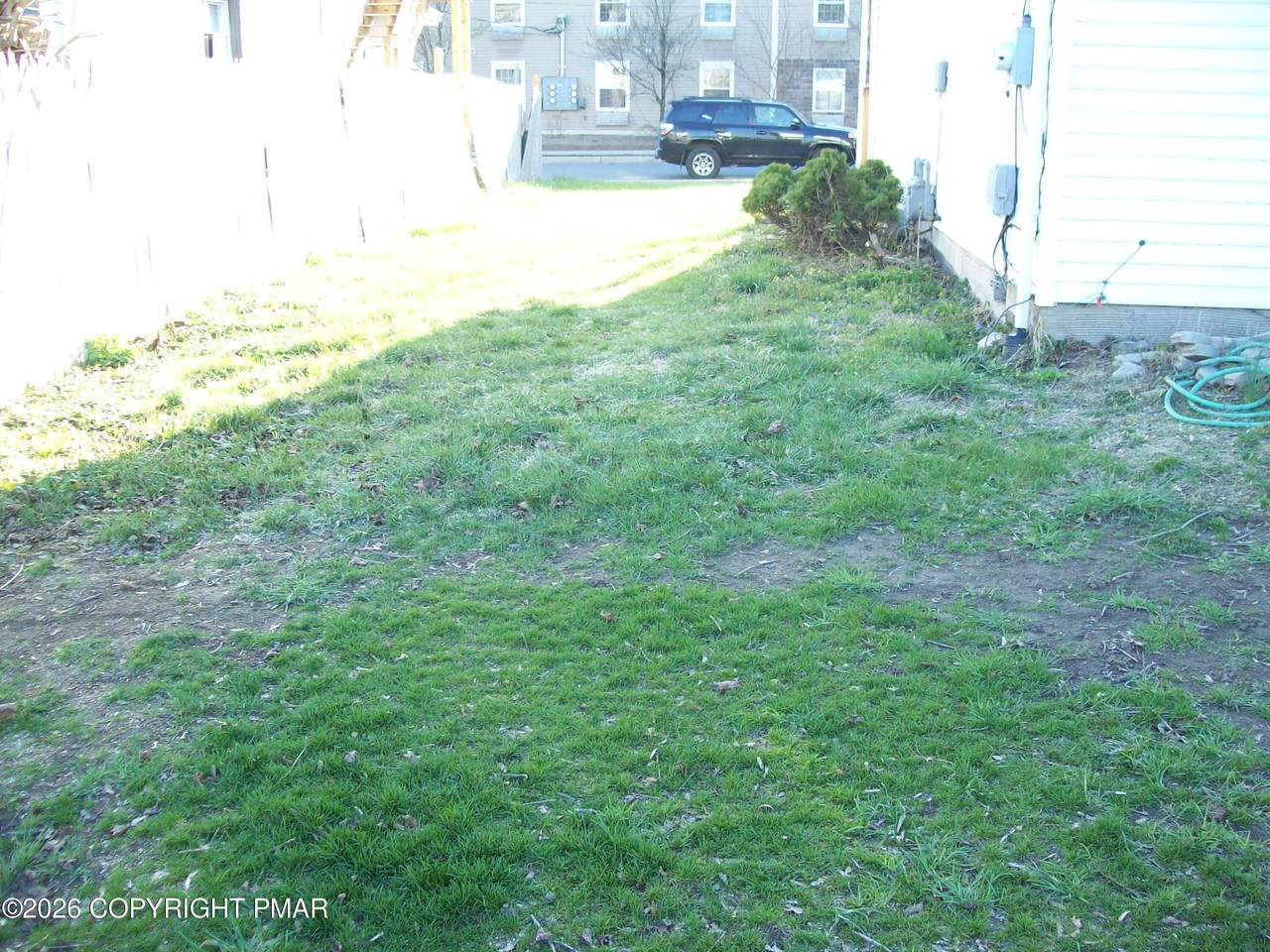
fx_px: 1321
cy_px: 476
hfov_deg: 51.4
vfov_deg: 39.7
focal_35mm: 36
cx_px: 635
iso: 80
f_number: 2.7
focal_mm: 6
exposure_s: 1/69.6
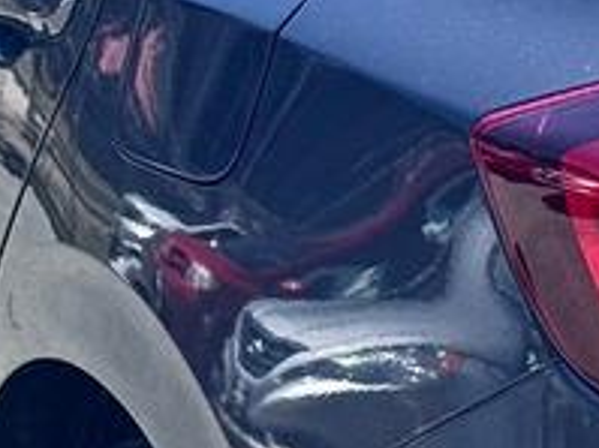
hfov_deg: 6.3
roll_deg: +0.4
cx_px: 1096
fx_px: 5344
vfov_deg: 4.8
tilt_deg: -9.0
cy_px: 90
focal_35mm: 309
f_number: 1.78
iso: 64
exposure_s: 1/2833
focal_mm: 6.76
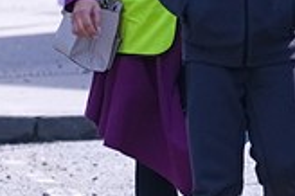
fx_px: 6500
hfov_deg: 2.6
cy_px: 13
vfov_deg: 1.7
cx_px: 293
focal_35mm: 794
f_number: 5
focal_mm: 124.3
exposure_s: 1/480
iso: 400
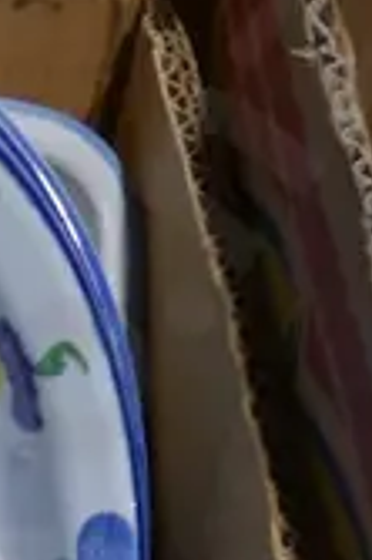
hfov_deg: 6.3
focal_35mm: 204
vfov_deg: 9.0
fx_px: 3168
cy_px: 1368
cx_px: -674
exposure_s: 1/100
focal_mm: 16
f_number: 3.6
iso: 200
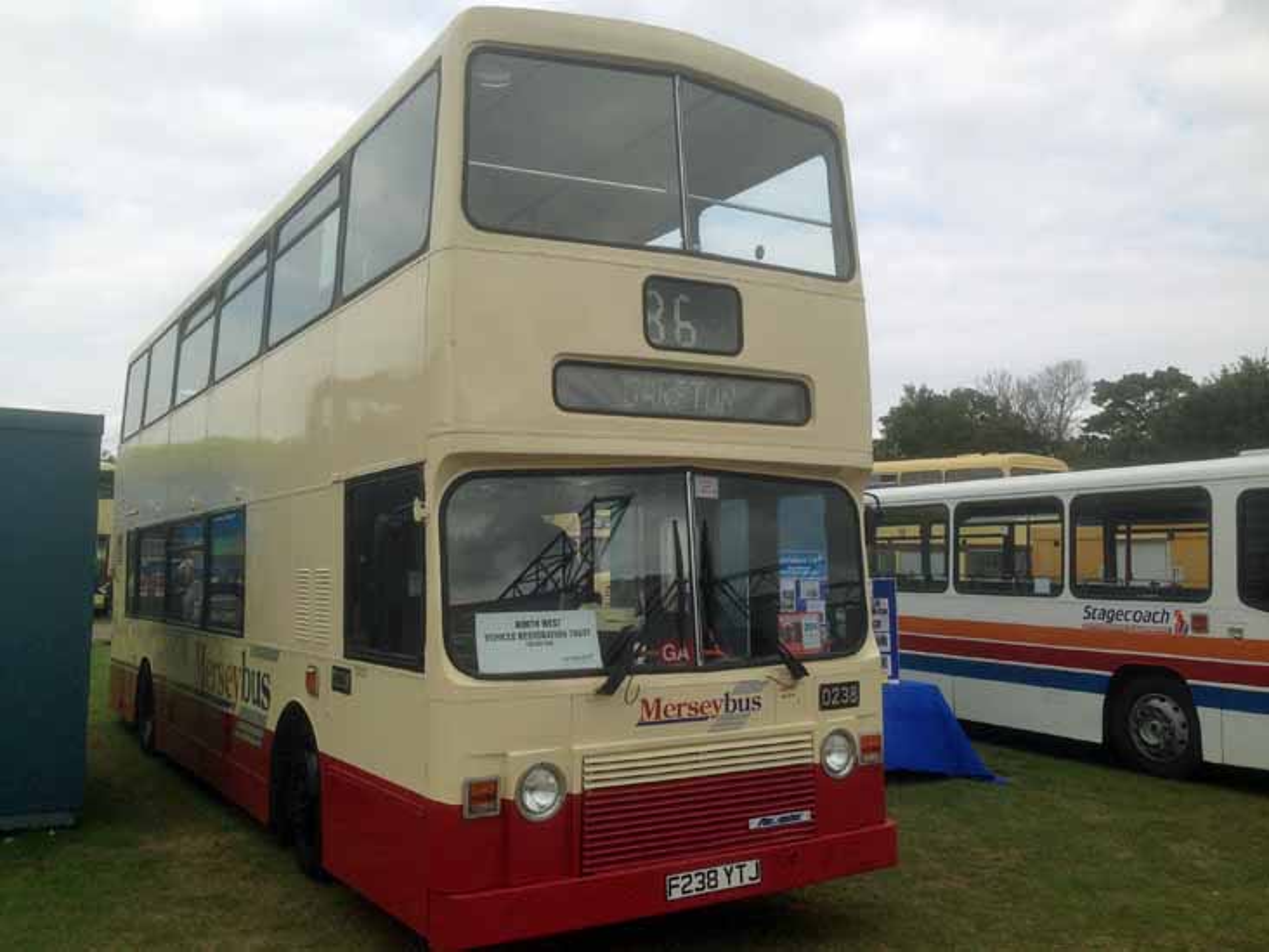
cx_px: 634
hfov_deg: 55.4
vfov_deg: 42.9
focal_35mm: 33
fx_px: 1210
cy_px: 476
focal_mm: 4.12
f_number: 2.4
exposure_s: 1/1004
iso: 50
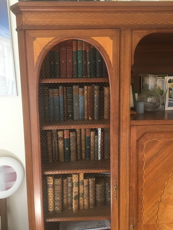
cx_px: 84
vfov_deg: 60.0
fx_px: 200
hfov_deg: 46.8
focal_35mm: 30
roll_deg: +0.4
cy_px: 113
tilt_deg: -7.5
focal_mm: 4.15
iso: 80
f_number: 2.2
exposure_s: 1/33
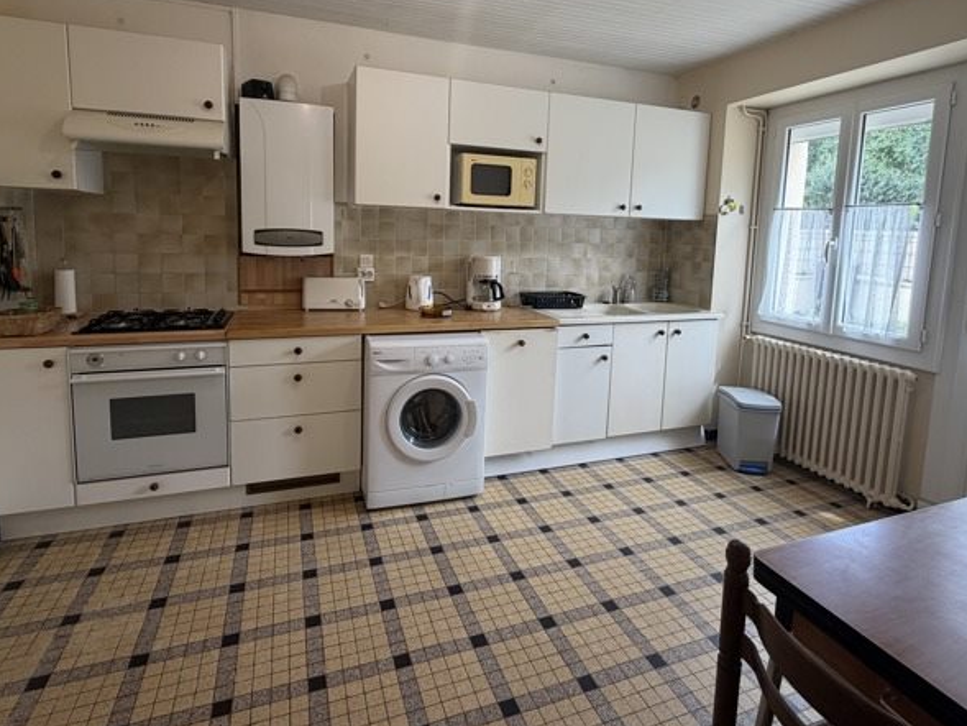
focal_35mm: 19
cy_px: 287
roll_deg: -1.2
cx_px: 484
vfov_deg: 68.0
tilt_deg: -5.9
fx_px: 531
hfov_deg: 84.7
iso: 80
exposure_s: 1/121
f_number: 2.2
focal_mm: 2.22
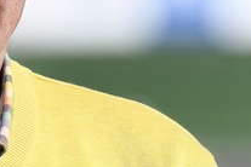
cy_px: 93
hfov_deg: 1.5
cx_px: -64
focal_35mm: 1386
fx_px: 9663
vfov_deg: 1.0
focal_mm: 200
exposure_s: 1/1250
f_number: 4.5
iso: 100
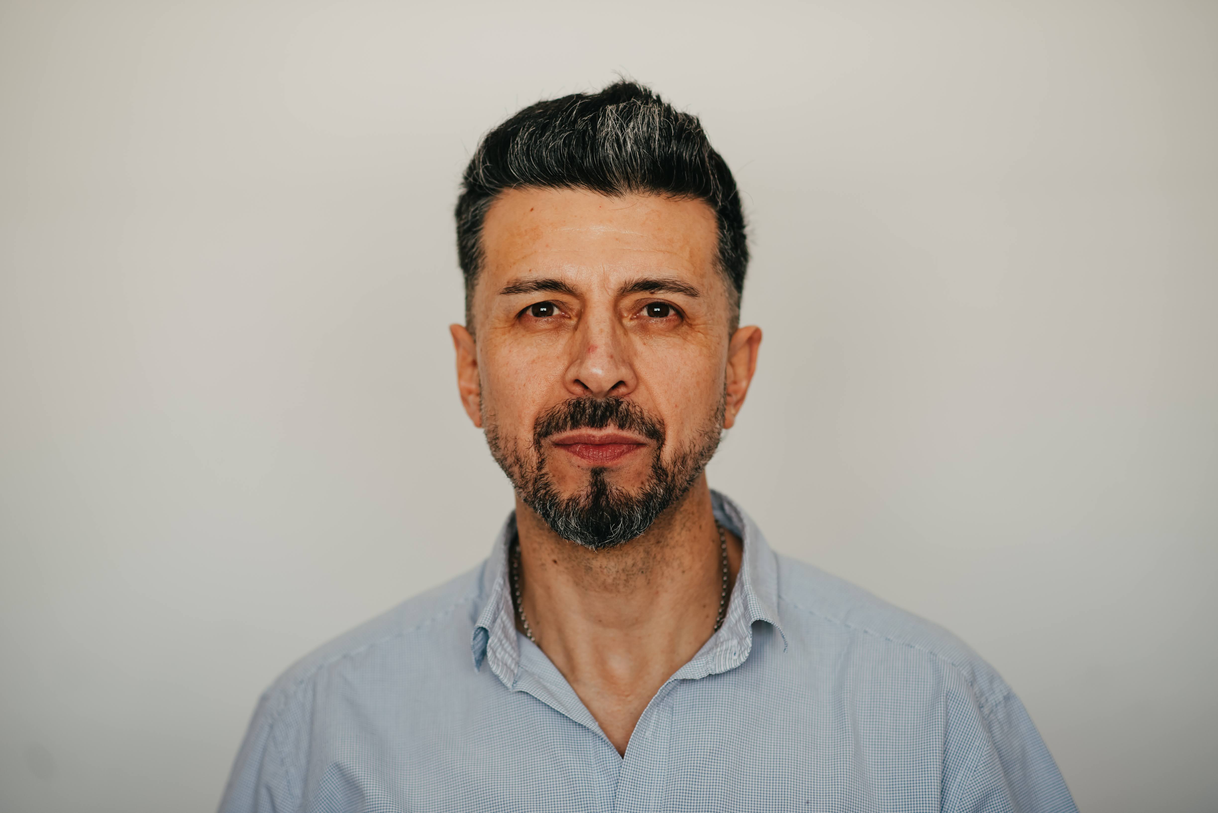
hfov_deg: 23.9
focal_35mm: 85
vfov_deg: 16.1
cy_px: 406
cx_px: 609
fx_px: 2877
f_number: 2.5
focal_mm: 85
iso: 320
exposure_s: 1/320
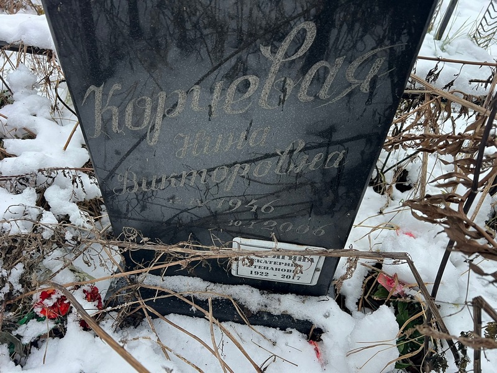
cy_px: 186
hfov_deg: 67.3
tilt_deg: -44.1
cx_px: 248
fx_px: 373
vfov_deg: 53.1
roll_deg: -4.0
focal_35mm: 26
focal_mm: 5.7
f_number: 1.5
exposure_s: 1/81
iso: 125
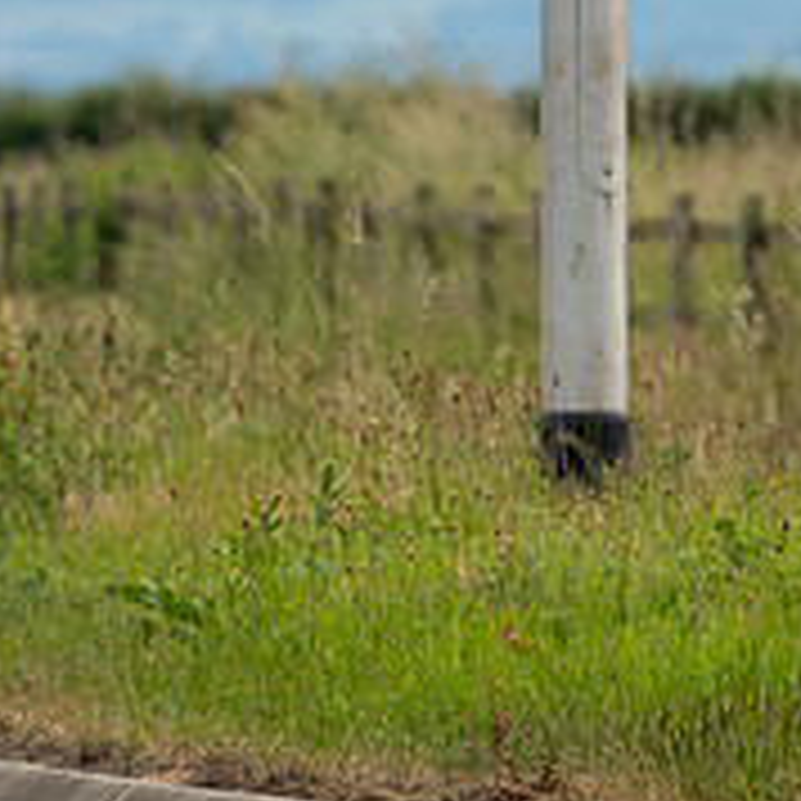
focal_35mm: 665
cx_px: -290
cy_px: 97
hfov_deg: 2.6
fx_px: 17409
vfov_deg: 2.6
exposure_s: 1/800
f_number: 4
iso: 160
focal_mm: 172
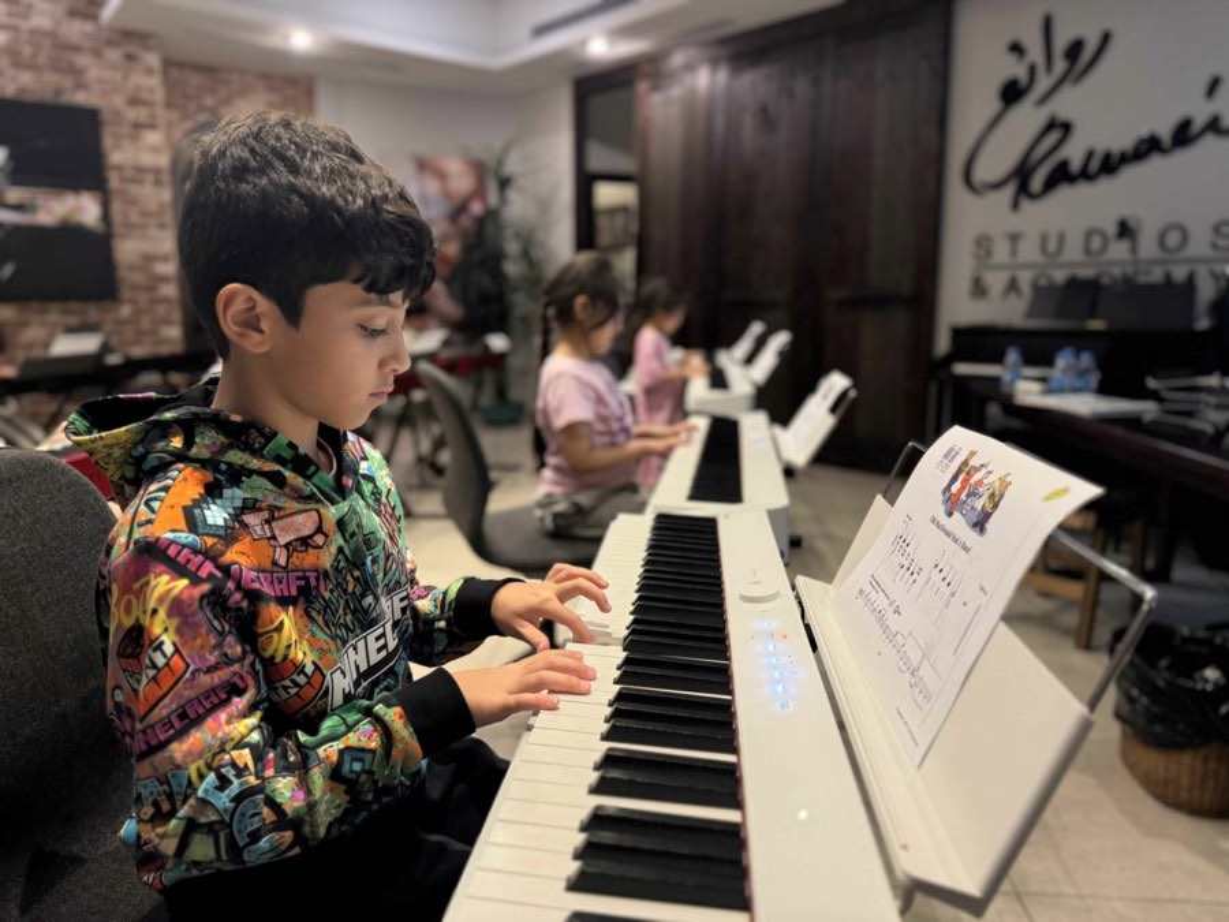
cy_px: 461
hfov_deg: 71.6
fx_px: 852
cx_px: 614
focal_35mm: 24
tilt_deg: -10.2
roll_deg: -0.2
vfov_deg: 56.8
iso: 160
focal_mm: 6.76
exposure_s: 1/60
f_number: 1.78
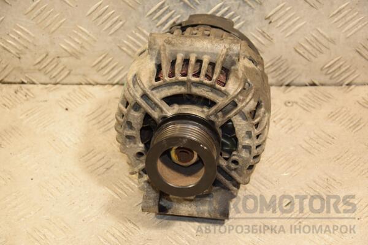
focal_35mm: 93
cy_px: 122
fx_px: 951
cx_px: 184
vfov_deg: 14.7
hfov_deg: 21.9
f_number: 5.3
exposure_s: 1/125
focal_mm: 62
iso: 800
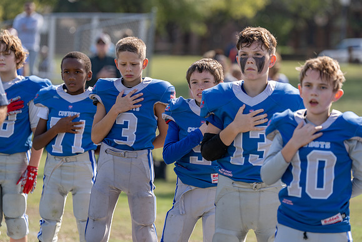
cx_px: 181
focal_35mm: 162
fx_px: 1629
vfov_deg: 8.5
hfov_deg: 12.7
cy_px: 121
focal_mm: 162
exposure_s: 1/500
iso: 100
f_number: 3.5
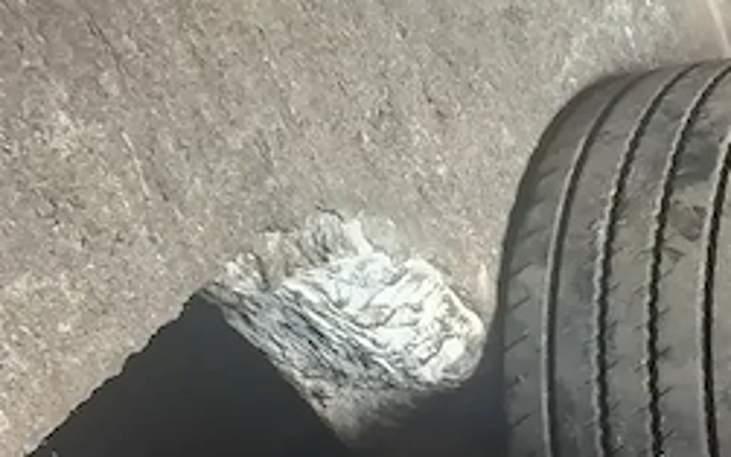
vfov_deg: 12.5
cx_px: 1450
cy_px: 786
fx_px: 1933
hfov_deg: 16.5
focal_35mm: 97
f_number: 1.8
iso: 320
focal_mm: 5.54
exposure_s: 1/50
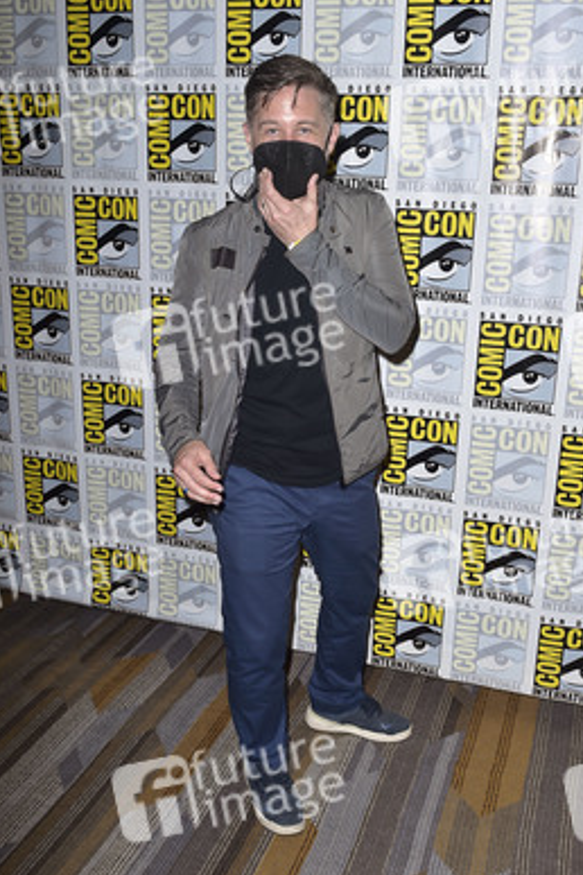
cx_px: 295
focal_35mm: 30
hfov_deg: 43.6
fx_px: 729
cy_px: 450
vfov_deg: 61.9
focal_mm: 29
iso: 320
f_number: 6.3
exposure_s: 1/250
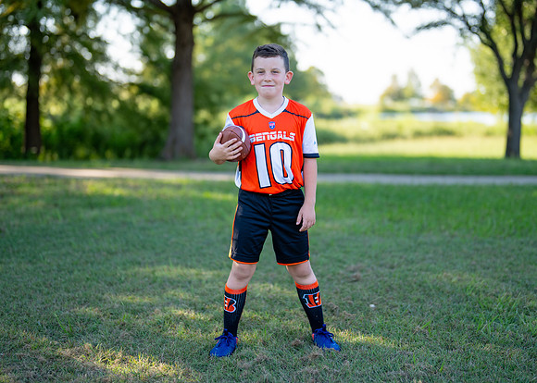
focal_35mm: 61
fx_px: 927
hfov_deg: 32.3
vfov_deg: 23.3
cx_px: 278
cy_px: 165
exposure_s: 1/1600
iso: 100
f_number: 1.2
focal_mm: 50
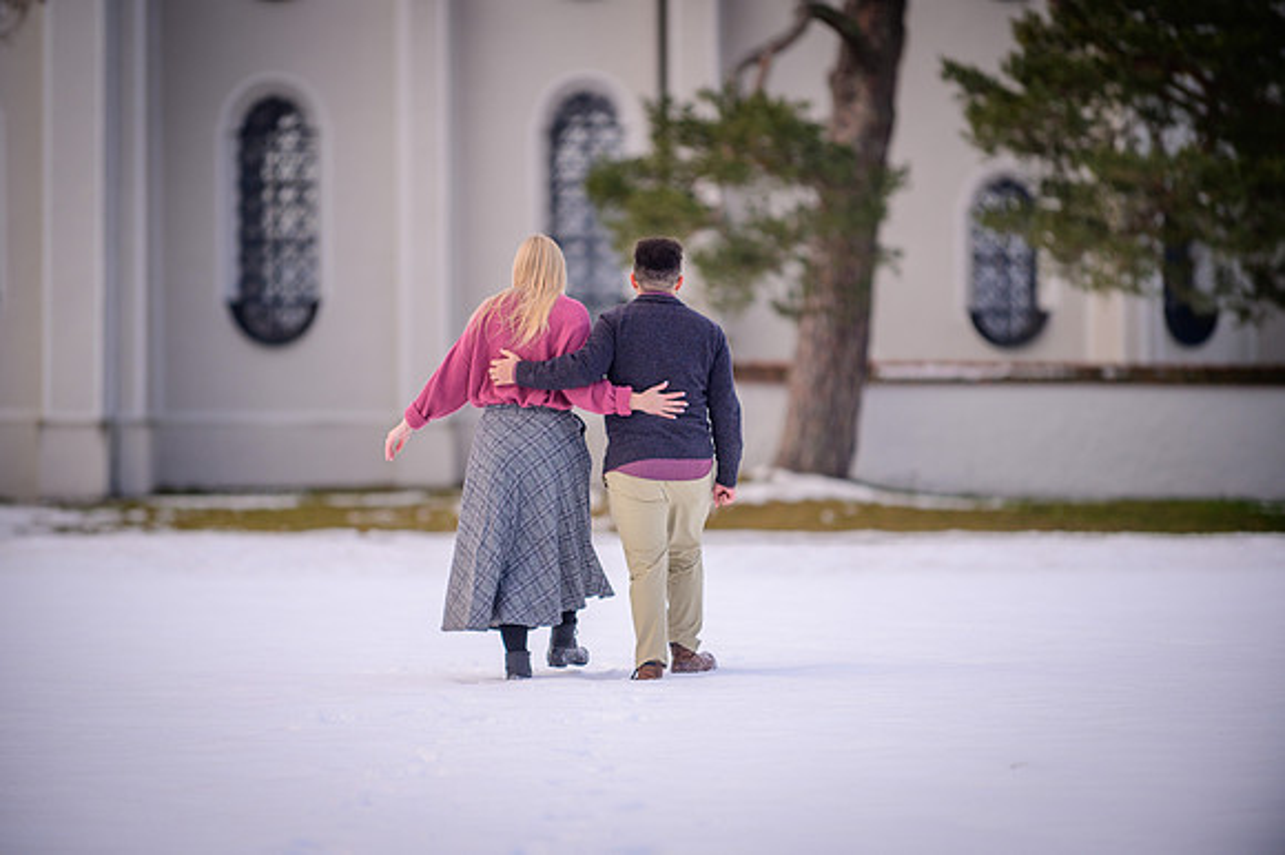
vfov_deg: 6.9
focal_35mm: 200
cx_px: 642
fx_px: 7135
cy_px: 428
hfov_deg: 10.3
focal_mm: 200
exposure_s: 1/500
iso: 250
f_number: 2.8
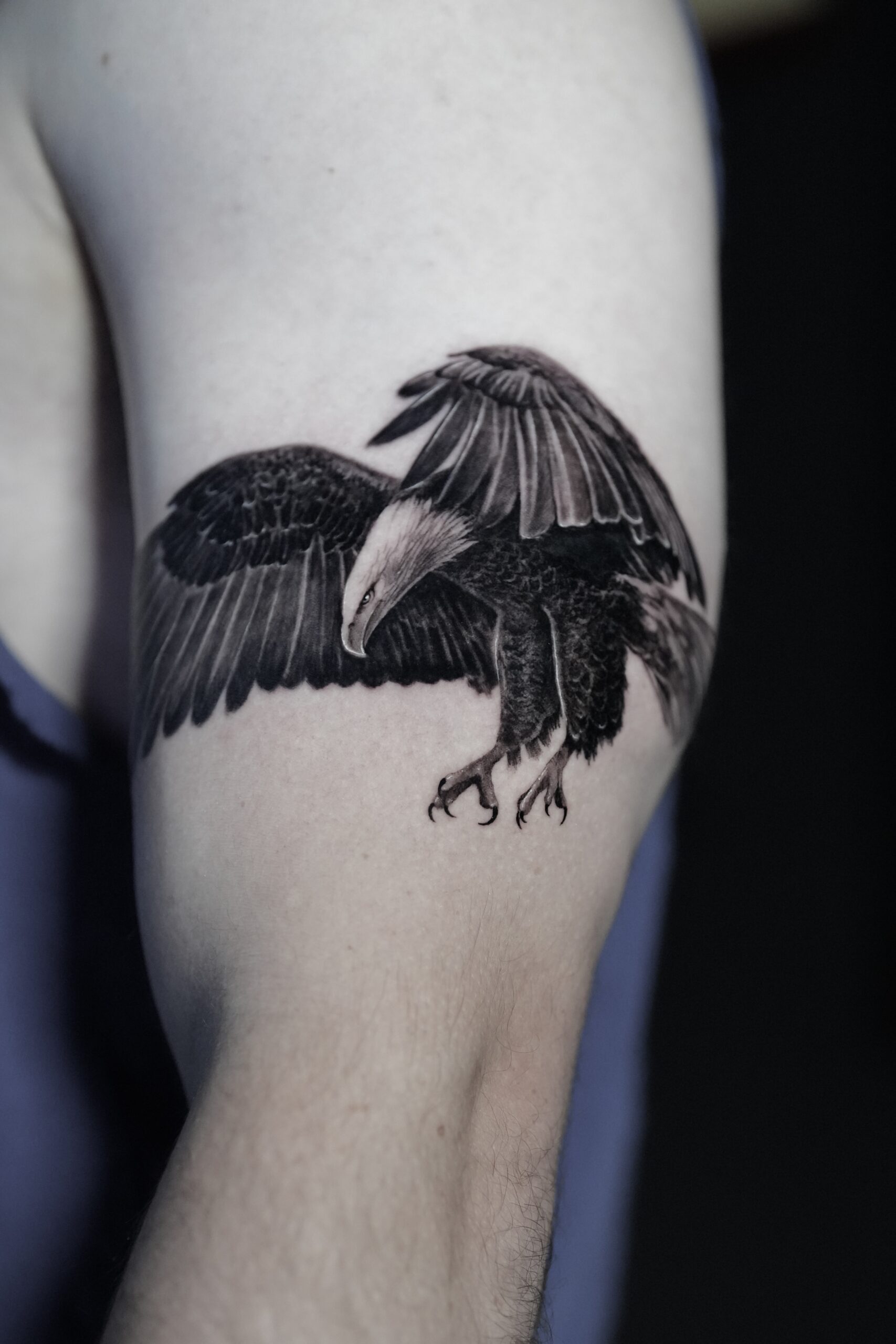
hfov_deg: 27.0
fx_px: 1866
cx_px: 448
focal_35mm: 50
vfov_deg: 39.6
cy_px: 672
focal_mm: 50
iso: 5000
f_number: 2
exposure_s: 1/125
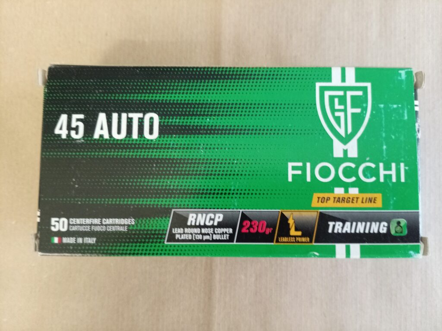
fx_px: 319
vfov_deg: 54.8
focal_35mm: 25
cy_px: 166
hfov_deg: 69.4
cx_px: 221
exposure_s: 1/20
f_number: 1.8
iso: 1002
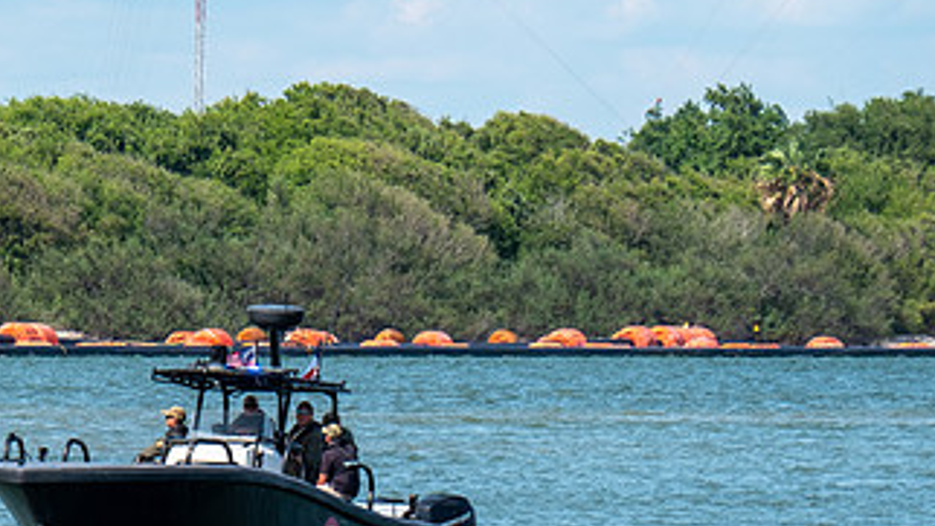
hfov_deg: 3.8
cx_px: 206
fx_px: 14030
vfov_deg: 2.1
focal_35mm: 566
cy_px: 402
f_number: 9
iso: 200
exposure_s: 1/280
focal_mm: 200
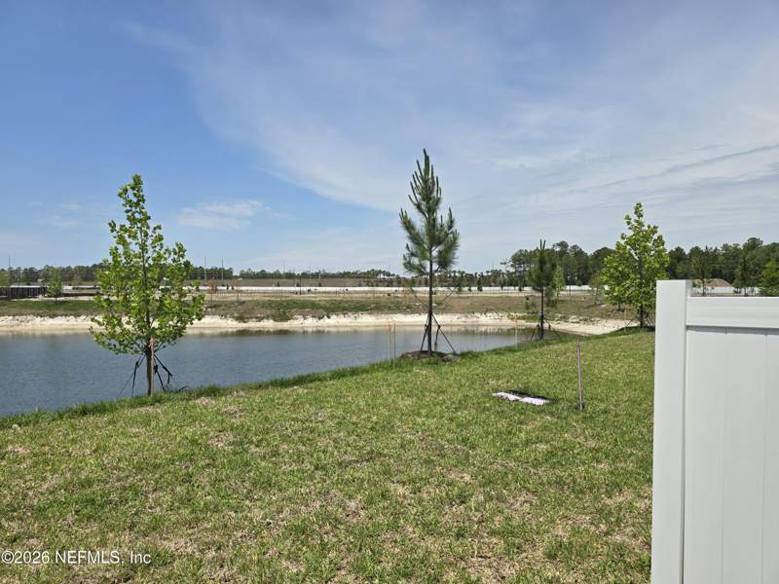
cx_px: 390
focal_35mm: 23
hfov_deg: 73.9
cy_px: 292
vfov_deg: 58.9
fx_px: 518
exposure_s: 1/1332
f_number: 1.7
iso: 12
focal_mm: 6.3
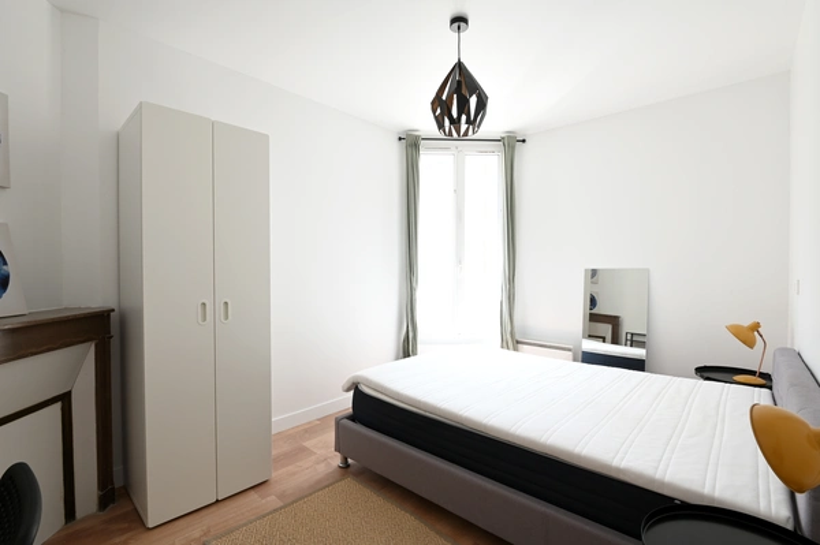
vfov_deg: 73.6
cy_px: 272
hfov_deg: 96.8
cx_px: 410
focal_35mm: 16
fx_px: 364
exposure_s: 1/6
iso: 200
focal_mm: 16
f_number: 11
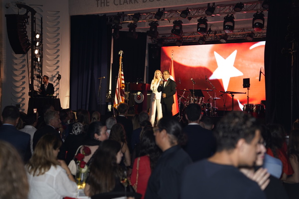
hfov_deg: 28.8
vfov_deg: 19.5
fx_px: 581
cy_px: 100
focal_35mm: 70
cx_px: 150
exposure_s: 1/60
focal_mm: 70
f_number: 3.2
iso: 400
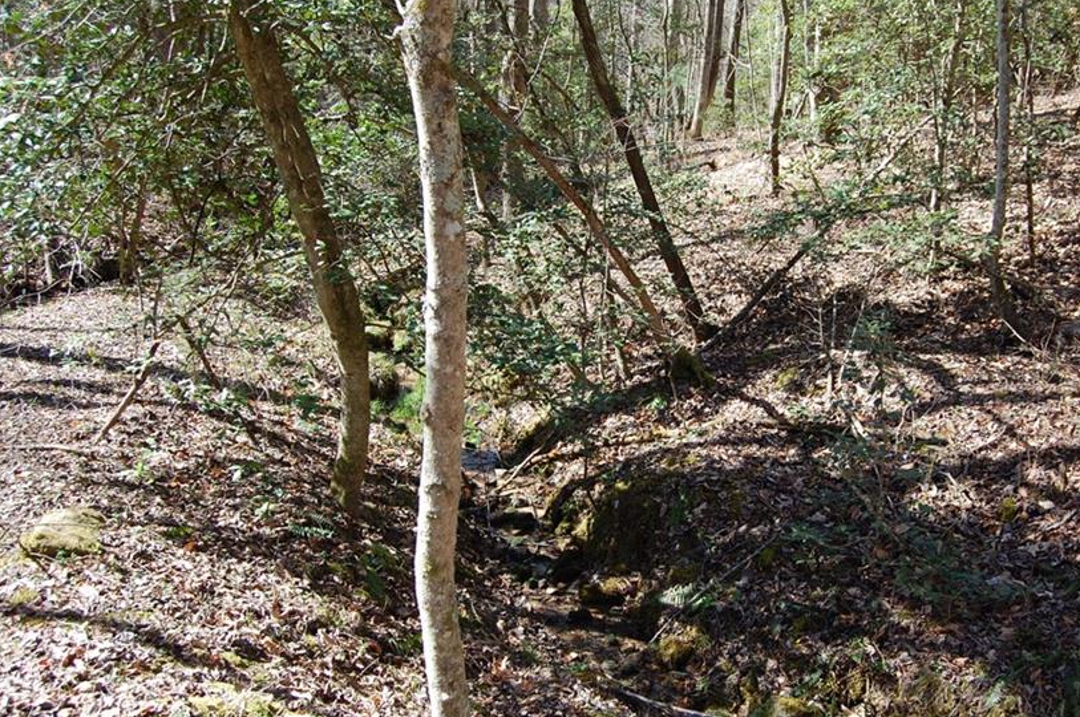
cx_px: 651
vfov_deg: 38.8
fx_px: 1019
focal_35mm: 34
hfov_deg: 55.4
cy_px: 384
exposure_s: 1/125
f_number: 6.3
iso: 200
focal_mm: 18
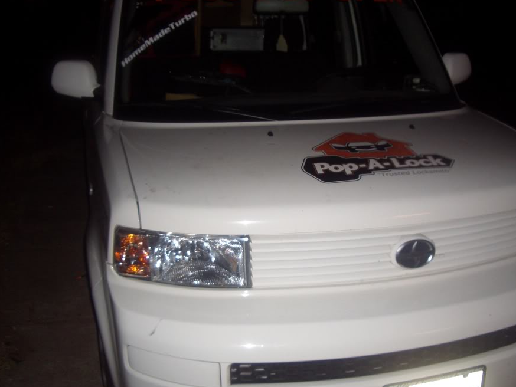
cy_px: 196
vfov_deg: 35.2
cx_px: 279
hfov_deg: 45.7
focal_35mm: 41
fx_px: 611
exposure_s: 1/60
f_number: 2.6
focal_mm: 5.8
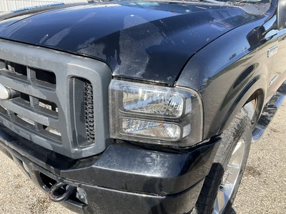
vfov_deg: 48.2
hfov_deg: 61.7
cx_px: 143
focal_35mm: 29
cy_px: 107
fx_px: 240
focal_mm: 3
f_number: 1.8
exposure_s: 1/691
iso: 25
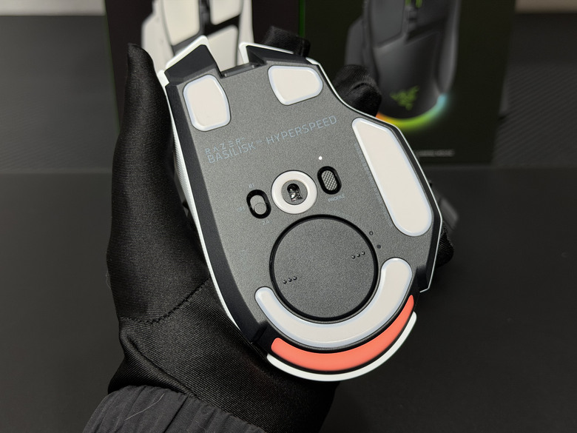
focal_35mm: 48
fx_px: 800
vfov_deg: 30.3
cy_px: 216
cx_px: 288
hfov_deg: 39.7
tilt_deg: -30.6
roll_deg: -0.1
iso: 125
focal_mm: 6.76
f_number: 1.78
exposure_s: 1/60
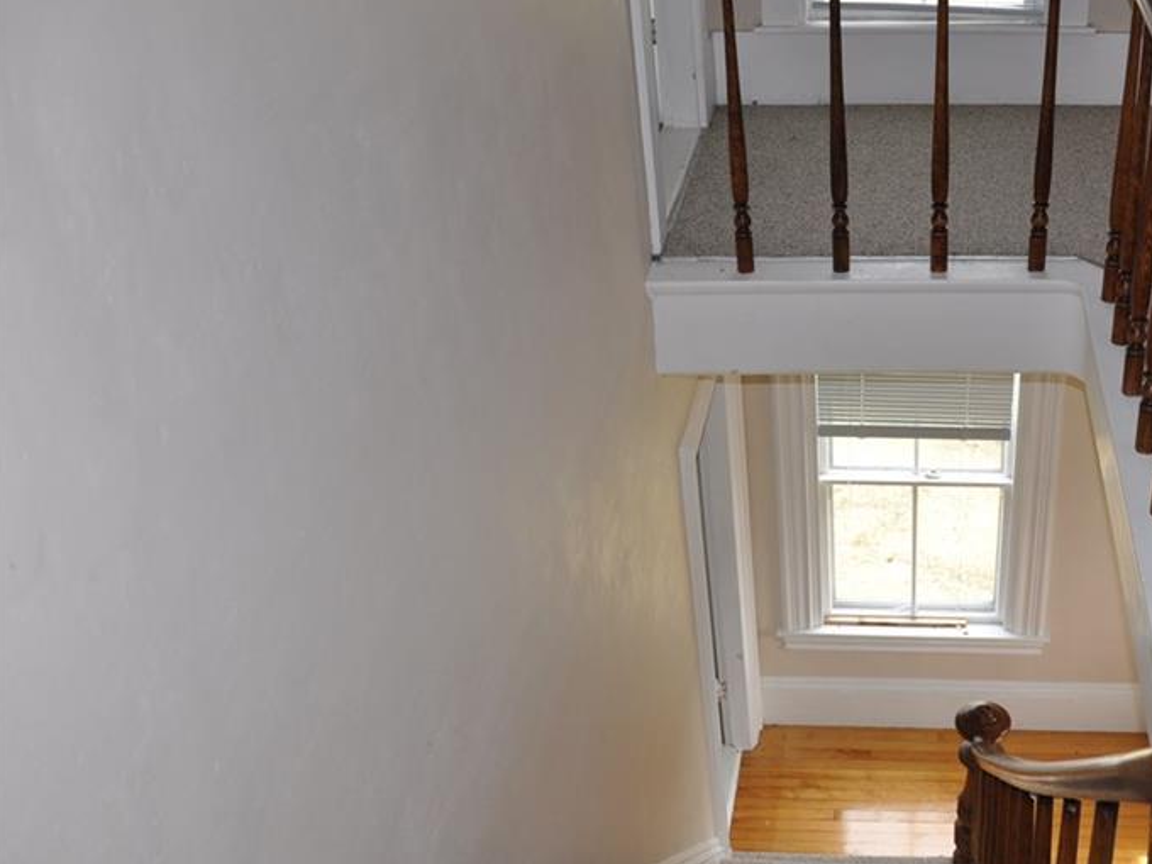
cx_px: 861
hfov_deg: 46.2
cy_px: 479
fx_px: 1298
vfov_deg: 36.8
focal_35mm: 39
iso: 320
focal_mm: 18
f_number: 3.5
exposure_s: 1/200
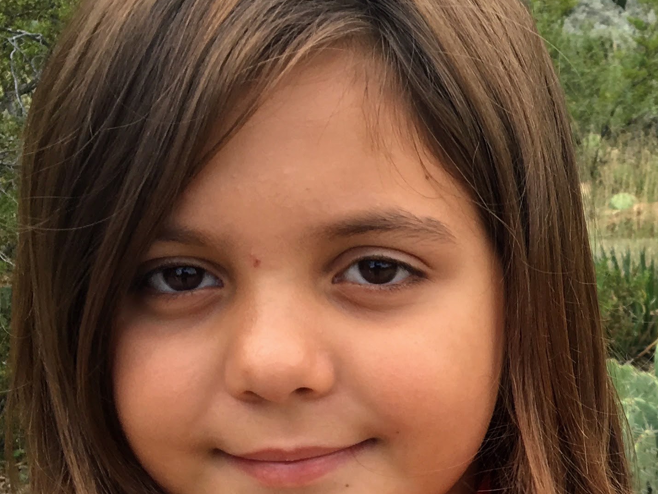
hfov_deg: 22.5
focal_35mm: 82
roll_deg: +0.5
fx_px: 1558
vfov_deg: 17.6
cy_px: 487
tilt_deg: -18.5
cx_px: 716
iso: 25
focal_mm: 4.15
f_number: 2.2
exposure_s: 1/396
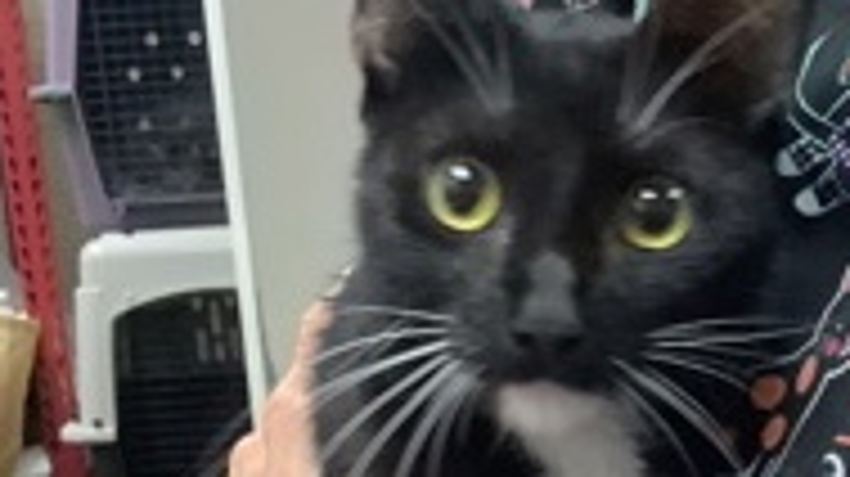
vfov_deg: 15.2
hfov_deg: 28.0
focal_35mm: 75
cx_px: 587
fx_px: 1689
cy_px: 652
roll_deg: +4.7
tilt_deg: -15.7
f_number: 2.4
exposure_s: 1/60
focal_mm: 3.3
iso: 400
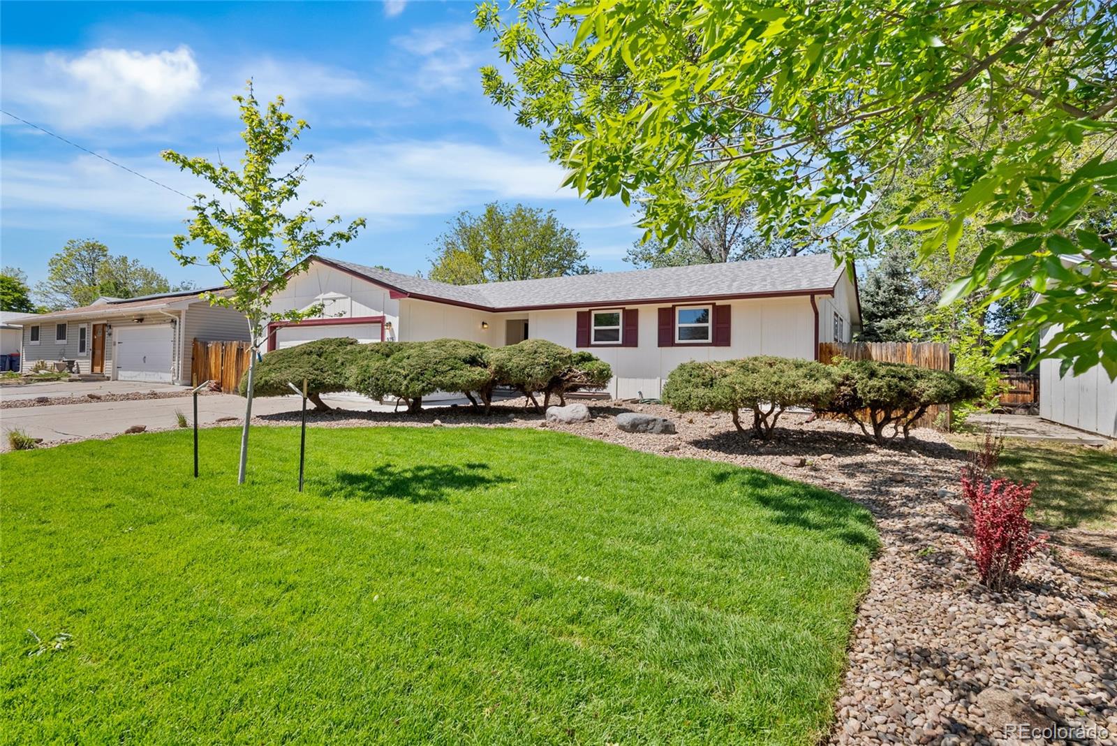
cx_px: 558
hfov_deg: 90.0
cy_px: 373
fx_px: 559
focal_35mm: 18
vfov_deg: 67.4
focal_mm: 18
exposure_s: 1/400
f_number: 8
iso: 200
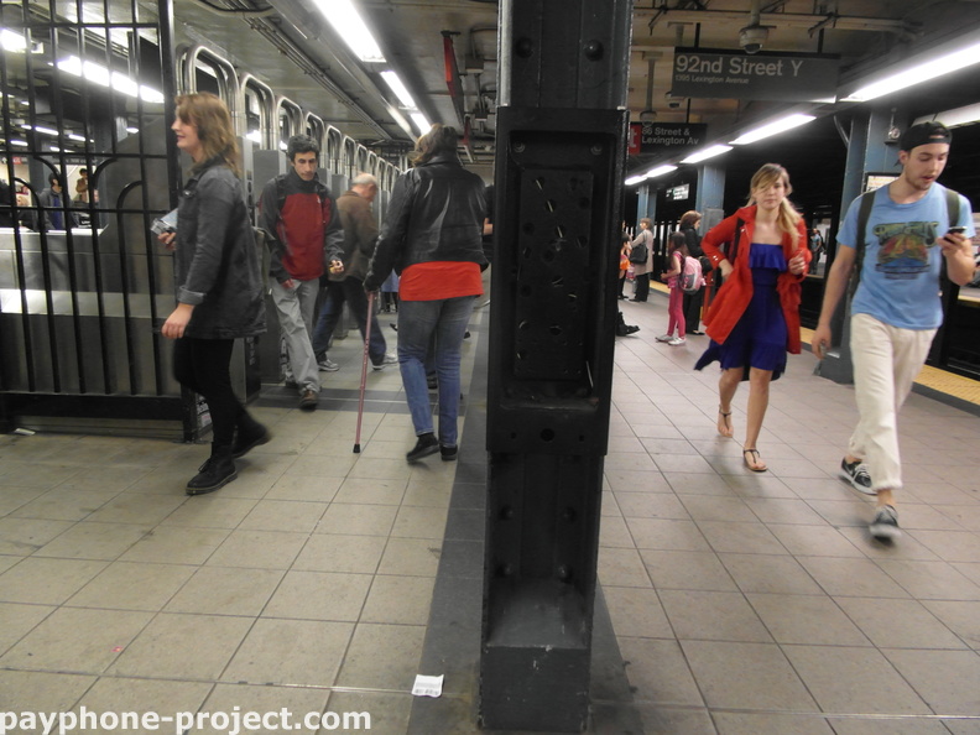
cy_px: 368
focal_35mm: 23
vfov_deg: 58.9
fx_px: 651
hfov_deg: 73.9
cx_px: 490
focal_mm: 4.1
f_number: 2.8
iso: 480
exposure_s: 1/45
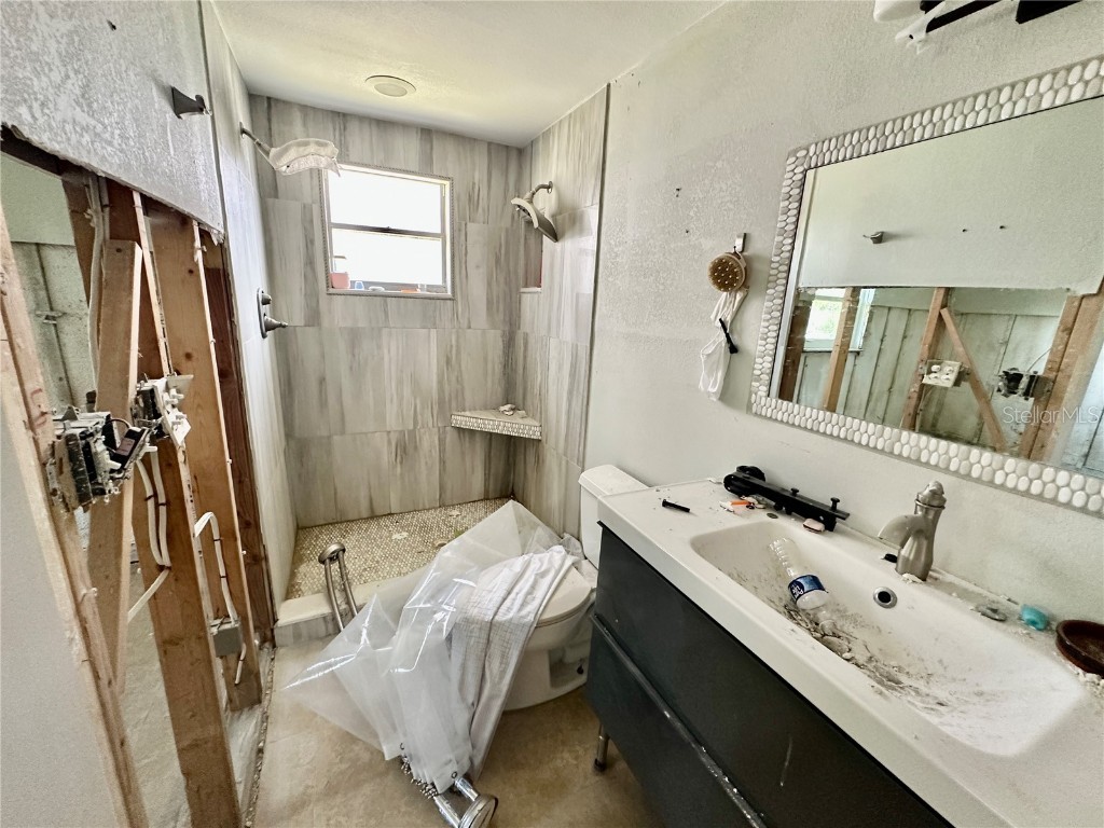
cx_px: 552
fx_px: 446
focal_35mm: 14
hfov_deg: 102.1
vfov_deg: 85.7
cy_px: 414
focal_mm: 2.22
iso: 320
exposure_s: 1/86
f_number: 2.2
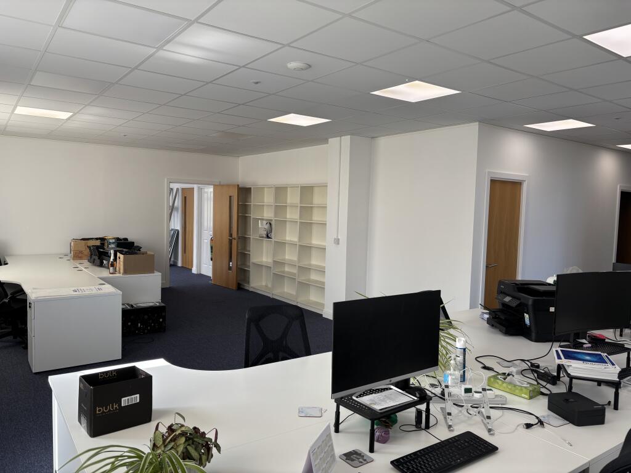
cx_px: 316
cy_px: 236
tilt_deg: -3.9
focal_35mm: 26
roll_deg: -1.8
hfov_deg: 67.3
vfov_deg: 53.1
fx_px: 474
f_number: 1.6
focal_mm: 5.96
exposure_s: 1/195
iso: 40
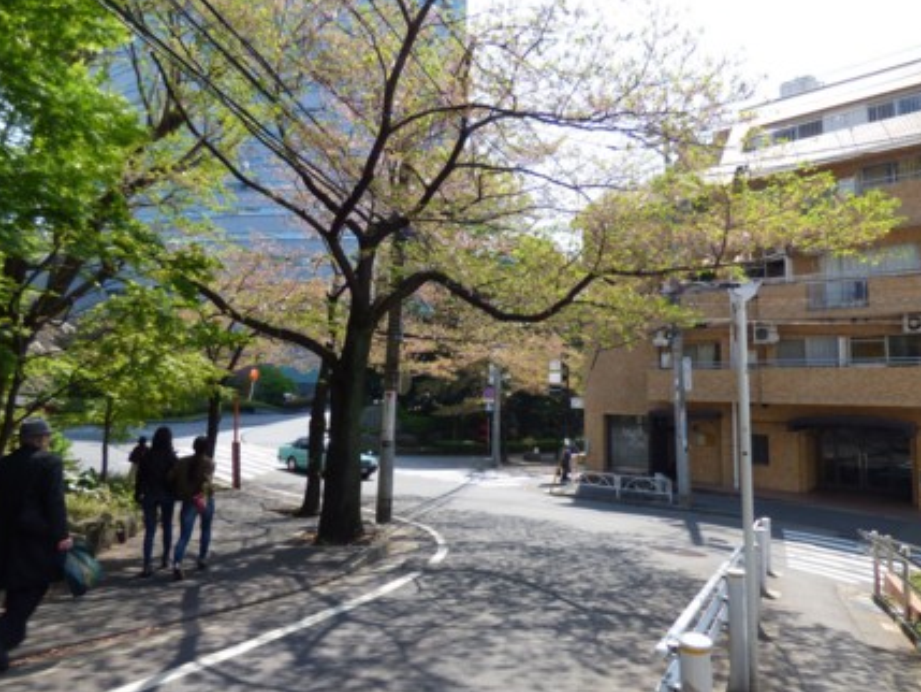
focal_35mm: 21
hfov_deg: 79.0
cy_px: 337
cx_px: 457
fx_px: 559
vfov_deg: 63.5
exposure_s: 1/640
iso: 100
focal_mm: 3.58
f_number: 2.8
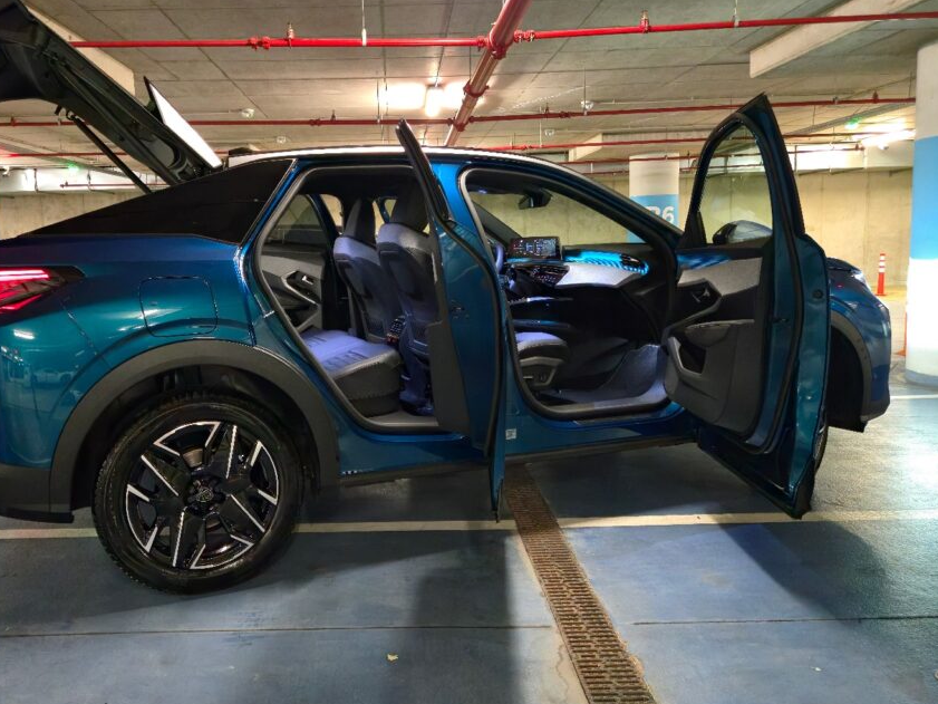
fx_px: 759
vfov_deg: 49.6
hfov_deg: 63.1
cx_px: 398
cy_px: 310
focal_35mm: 28
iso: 1000
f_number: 1.8
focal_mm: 5.4
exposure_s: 1/25
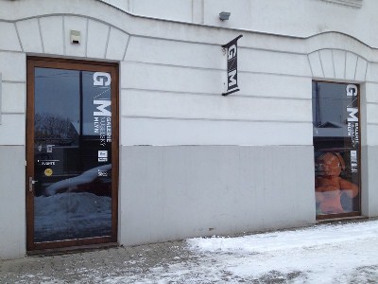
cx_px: 189
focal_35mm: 35
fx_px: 382
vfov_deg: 40.7
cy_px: 142
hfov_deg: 52.6
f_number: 2.4
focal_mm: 4.28
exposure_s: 1/310
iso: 50
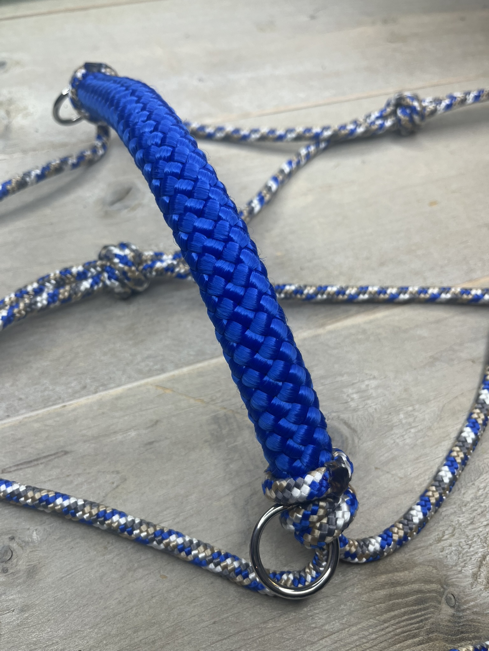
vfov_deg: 67.3
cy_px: 326
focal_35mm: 26
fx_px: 490
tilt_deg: -54.0
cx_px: 244
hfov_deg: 53.1
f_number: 1.6
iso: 40
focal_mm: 5.1
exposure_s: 1/198
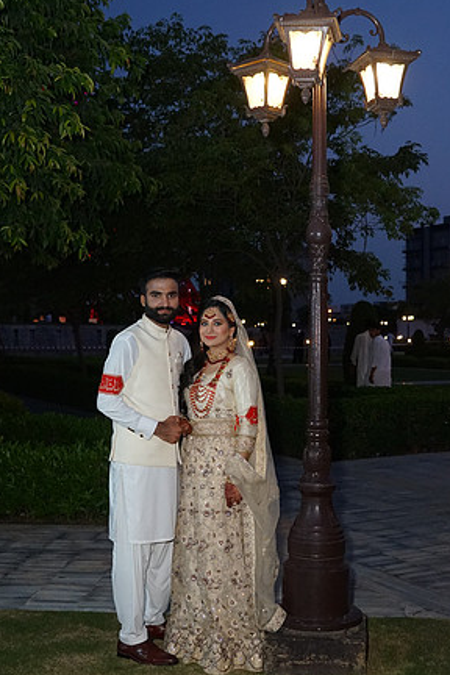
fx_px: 881
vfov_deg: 41.9
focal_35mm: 47
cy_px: 319
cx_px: 257
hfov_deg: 28.6
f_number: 4
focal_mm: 35
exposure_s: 1/125
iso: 3200
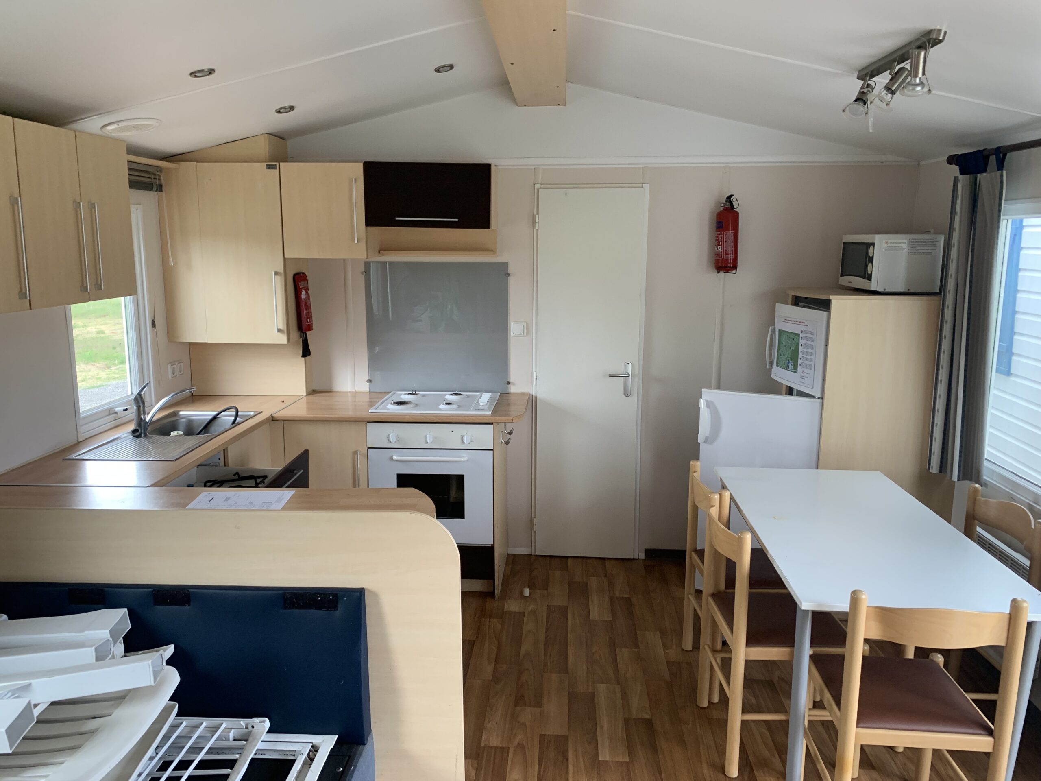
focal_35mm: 26
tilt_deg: -9.5
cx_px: 520
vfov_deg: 53.1
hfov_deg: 67.3
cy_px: 390
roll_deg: +2.0
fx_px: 782
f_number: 1.8
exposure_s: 1/113
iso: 100
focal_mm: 4.25
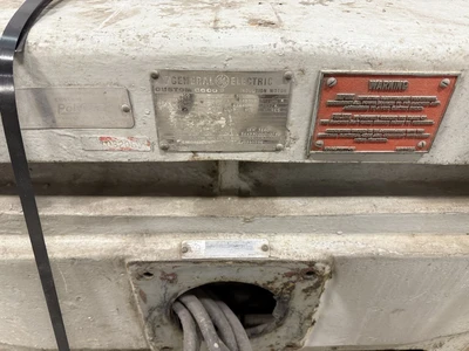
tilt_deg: -39.9
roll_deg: -1.9
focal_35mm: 24
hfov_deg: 71.6
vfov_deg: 56.8
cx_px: 234
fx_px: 325
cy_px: 176
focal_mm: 6.76
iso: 200
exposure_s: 1/60
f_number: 1.78
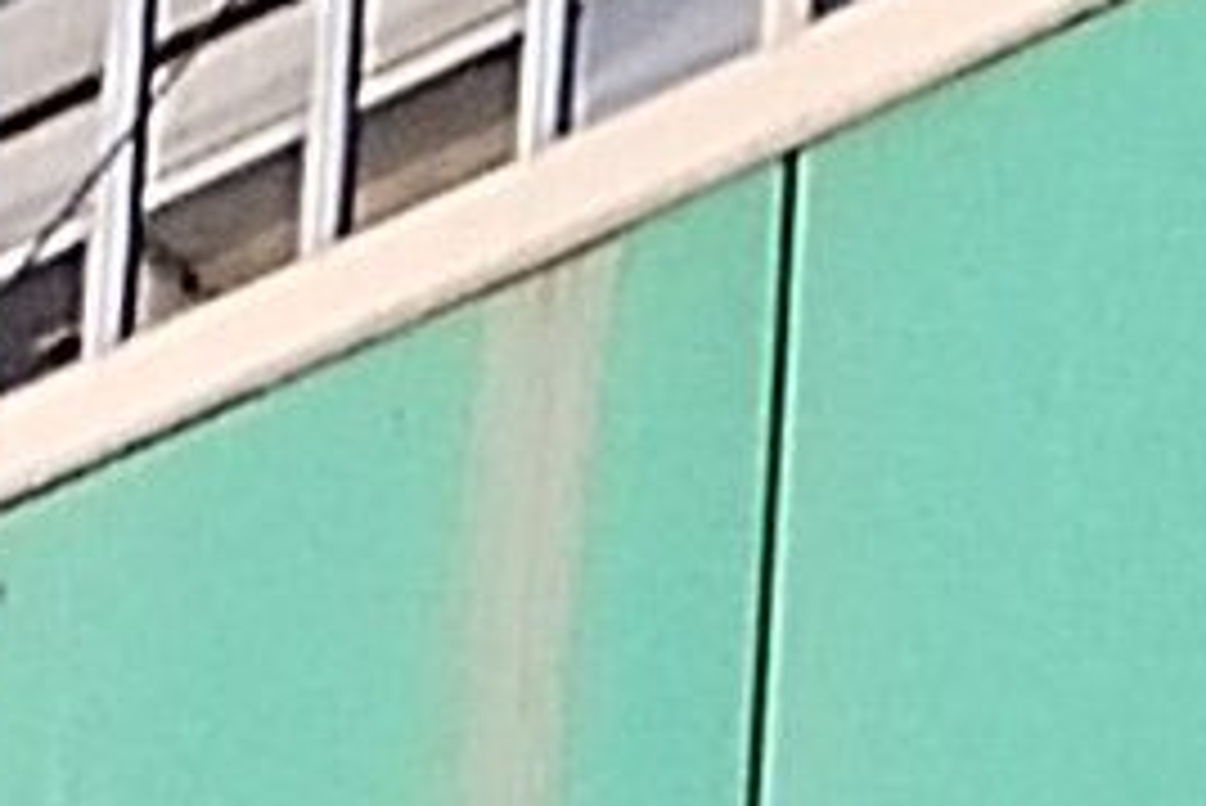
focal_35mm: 541
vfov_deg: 2.4
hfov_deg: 3.8
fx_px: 18132
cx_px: 513
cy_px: 5482
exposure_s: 1/130
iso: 100
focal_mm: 4.75
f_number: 1.8
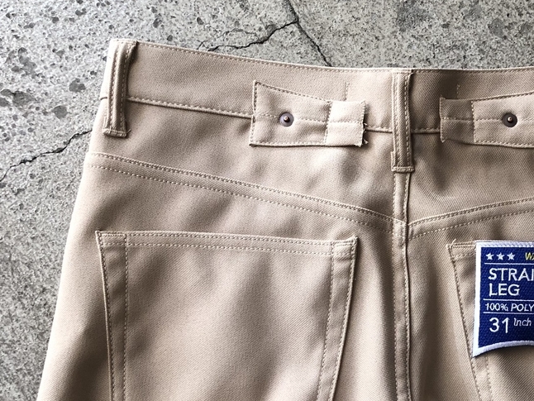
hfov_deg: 36.1
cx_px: 392
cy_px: 320
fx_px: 802
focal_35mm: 52
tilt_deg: -86.0
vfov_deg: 27.5
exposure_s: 1/30
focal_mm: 4
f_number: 1.8
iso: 40
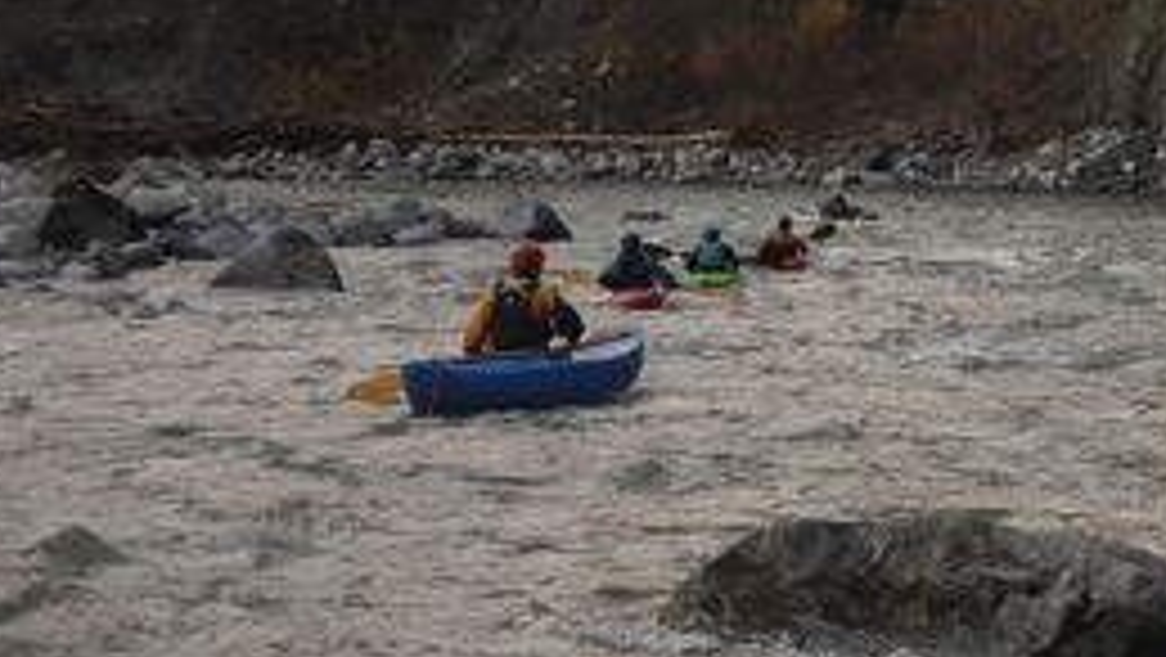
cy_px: -477
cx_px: 1657
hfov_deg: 17.4
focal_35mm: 113
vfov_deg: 10.2
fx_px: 3495
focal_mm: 35
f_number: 5
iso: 320
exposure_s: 1/640
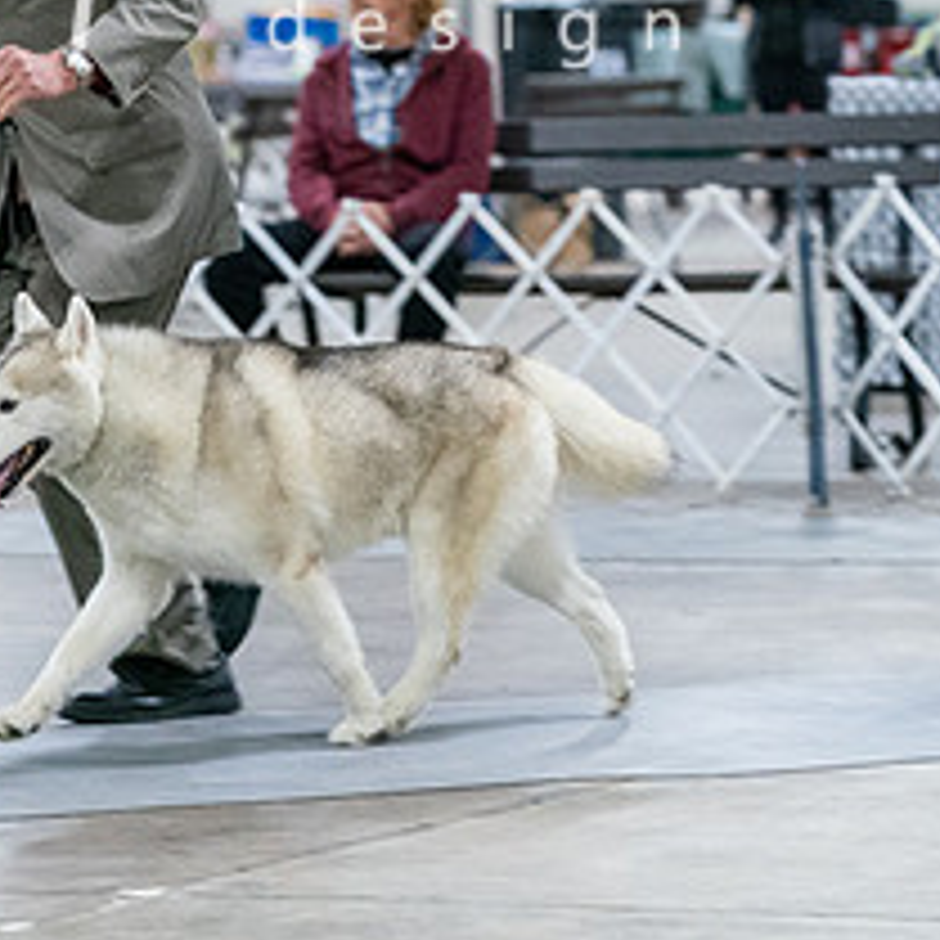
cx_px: 121
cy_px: 164
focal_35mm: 252
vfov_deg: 6.9
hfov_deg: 6.9
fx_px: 7742
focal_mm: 107
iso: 6400
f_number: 3.5
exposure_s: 1/200
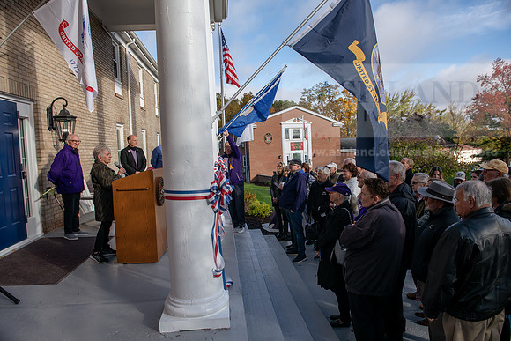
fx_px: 341
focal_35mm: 24
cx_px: 256
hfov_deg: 73.7
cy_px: 170
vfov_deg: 53.2
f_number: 4.5
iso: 100
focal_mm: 24
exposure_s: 1/500
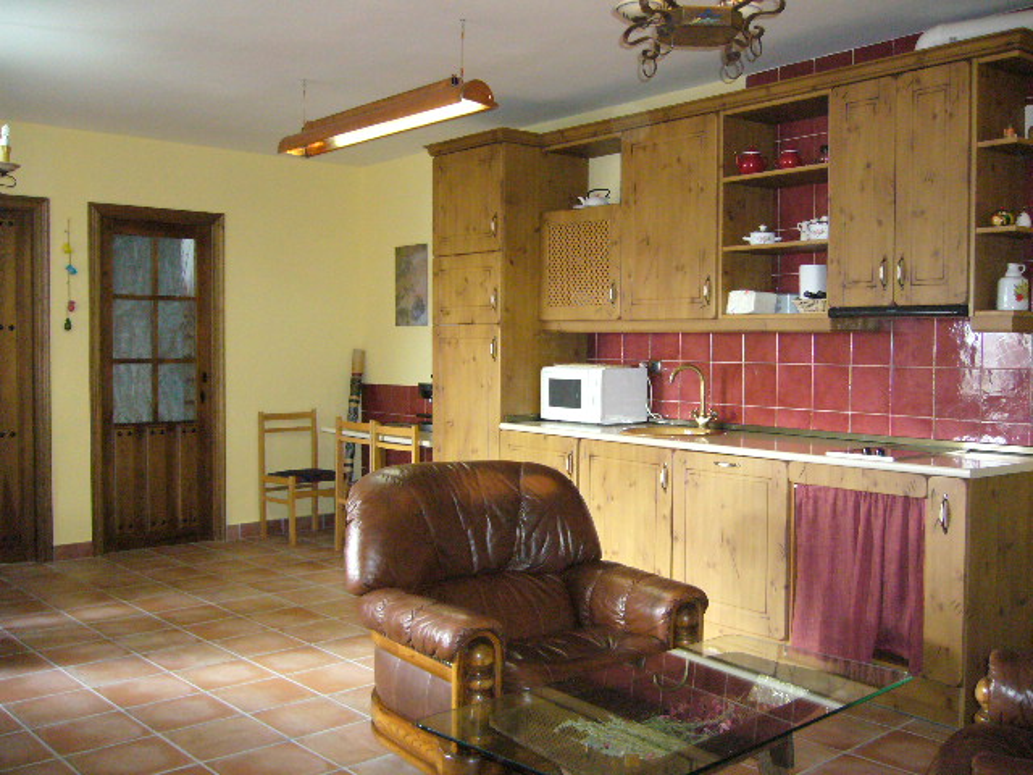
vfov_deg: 40.7
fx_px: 1044
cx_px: 516
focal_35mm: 35
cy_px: 388
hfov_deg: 52.6
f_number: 2.8
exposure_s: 1/30
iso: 400
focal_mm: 5.8
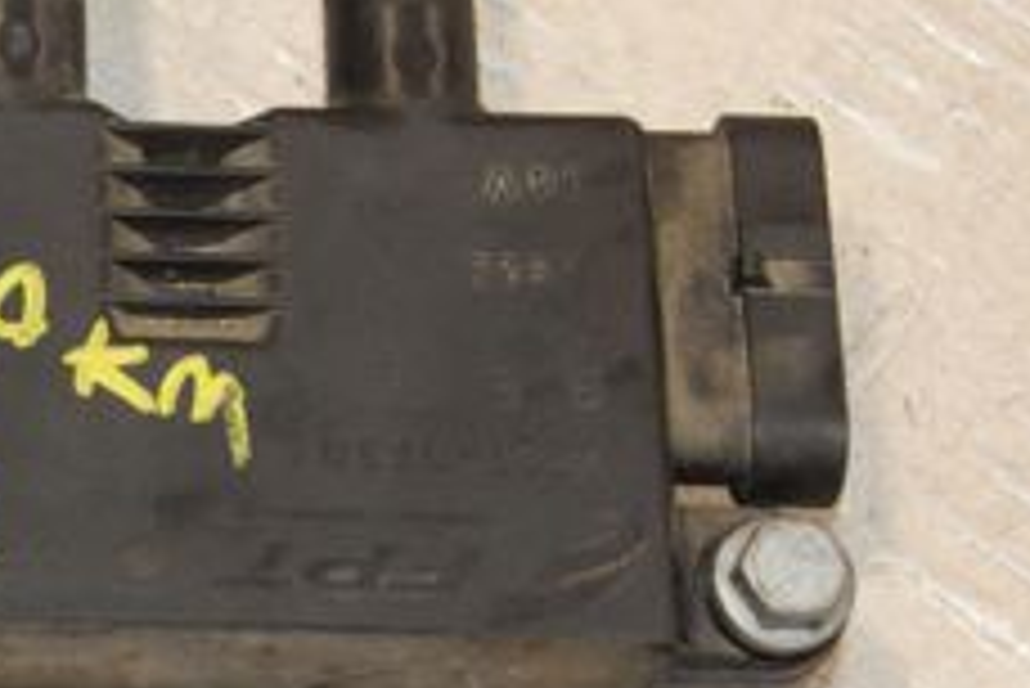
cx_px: -175
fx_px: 4552
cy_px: 373
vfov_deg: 8.6
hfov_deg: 12.6
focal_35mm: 159
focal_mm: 38
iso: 1600
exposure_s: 1/200
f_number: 5.6
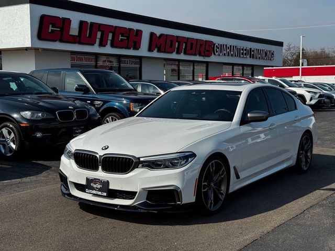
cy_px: 126
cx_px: 168
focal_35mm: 48
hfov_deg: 39.7
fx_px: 465
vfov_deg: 30.3
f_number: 1.78
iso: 80
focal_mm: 6.76
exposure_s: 1/7937
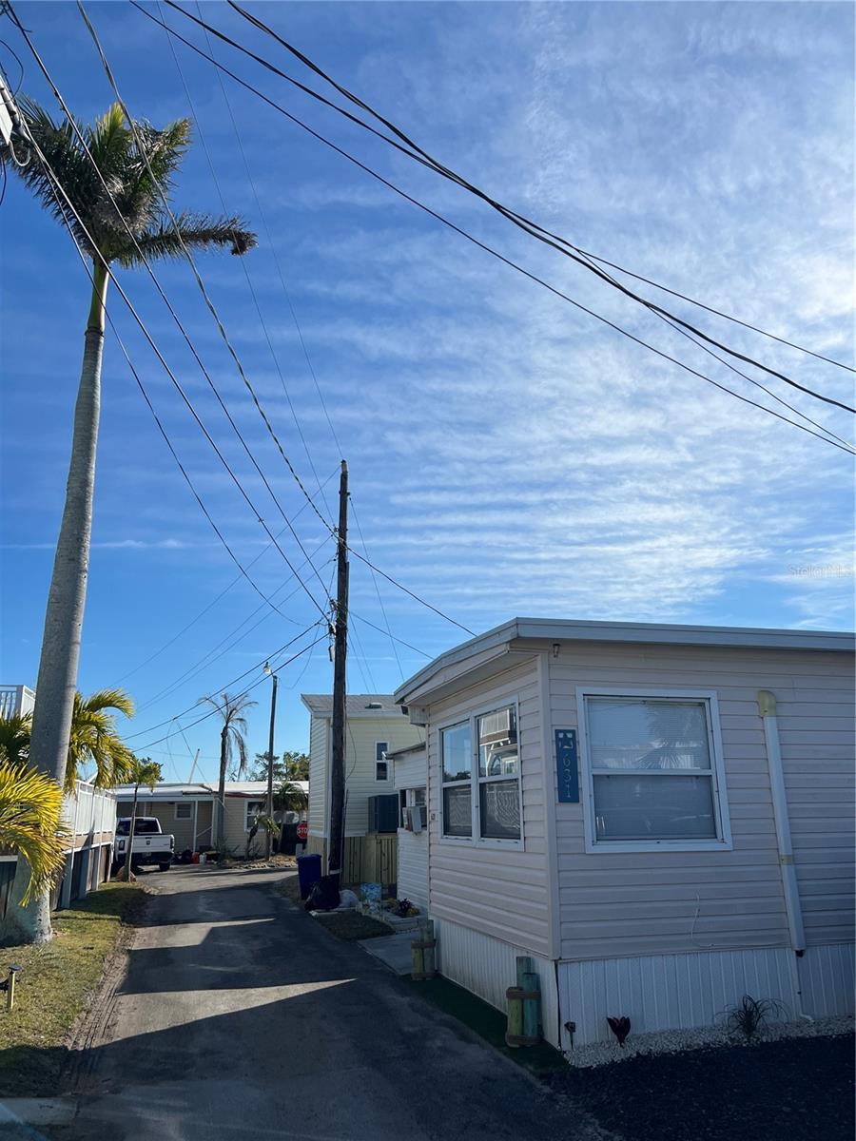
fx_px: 857
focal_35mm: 26
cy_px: 570
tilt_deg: +17.3
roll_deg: +2.1
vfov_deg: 67.3
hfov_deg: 53.1
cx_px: 428
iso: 50
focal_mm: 5.7
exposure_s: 1/9434
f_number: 1.5
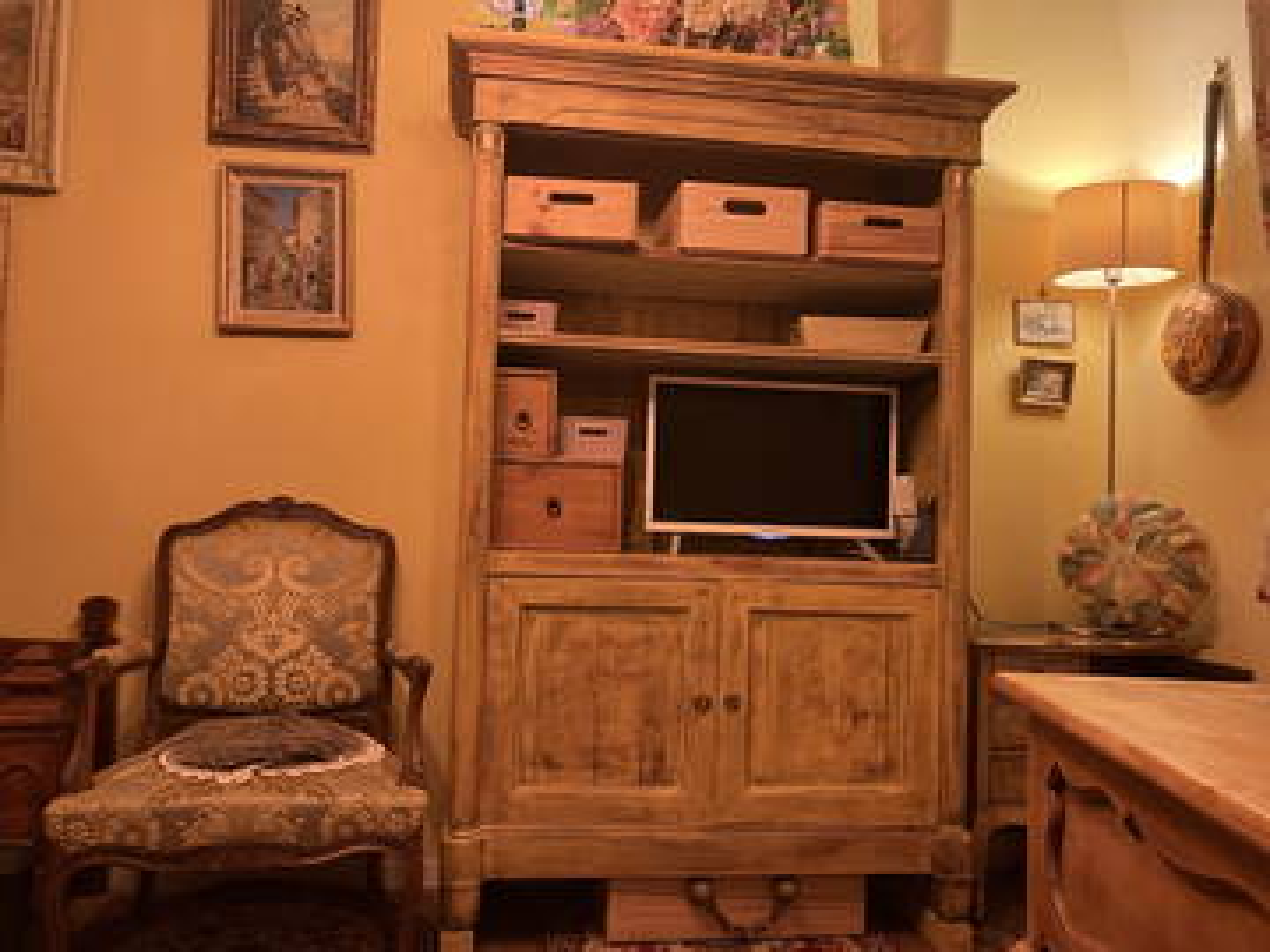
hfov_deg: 63.4
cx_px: 635
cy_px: 476
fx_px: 1027
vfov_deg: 49.7
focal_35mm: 28
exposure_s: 1/33
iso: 250
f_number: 1.8
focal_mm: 3.99
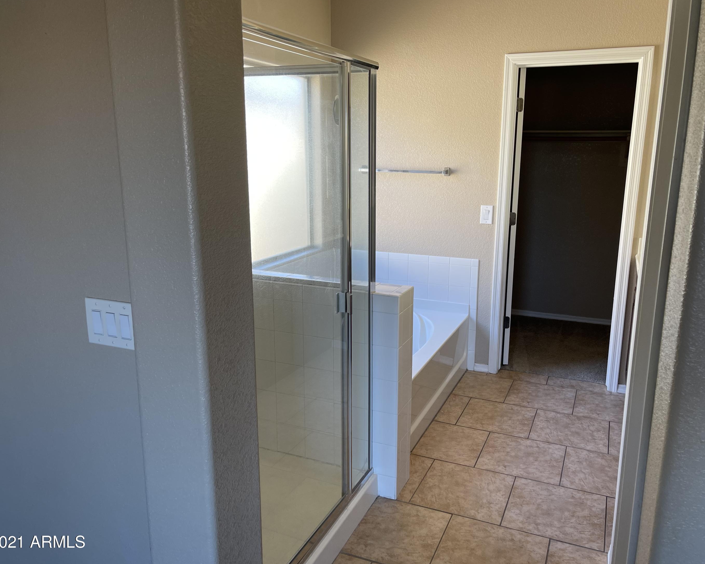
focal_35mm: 28
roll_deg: -0.3
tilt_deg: -13.0
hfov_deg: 62.1
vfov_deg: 51.5
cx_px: 377
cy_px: 276
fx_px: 584
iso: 50
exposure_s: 1/121
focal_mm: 5.1
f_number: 1.6
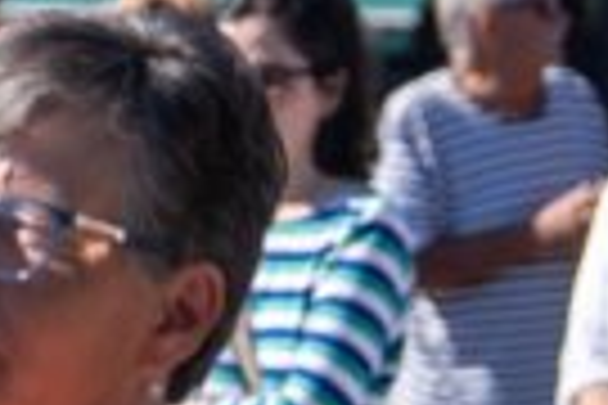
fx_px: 6029
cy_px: 92
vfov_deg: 3.8
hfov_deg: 5.5
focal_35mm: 357
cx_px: -959
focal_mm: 47
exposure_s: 1/1600
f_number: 2.8
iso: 100
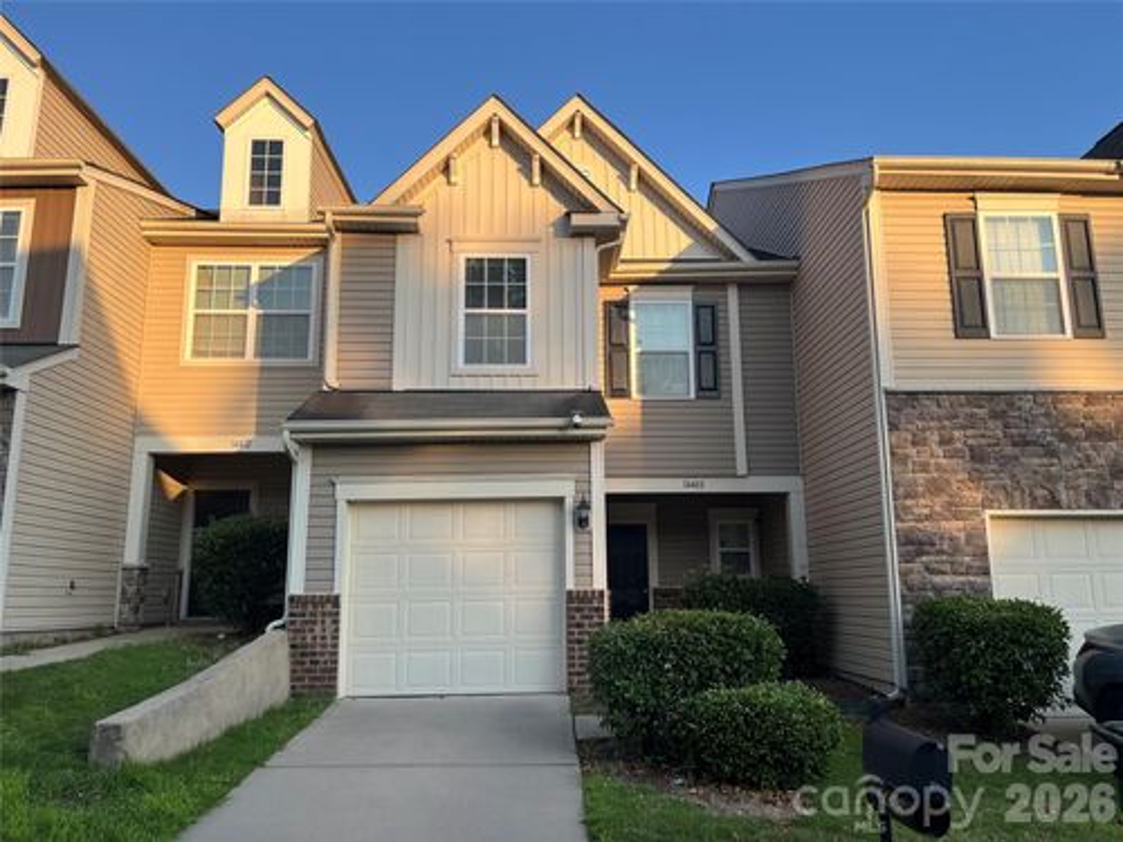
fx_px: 843
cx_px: 562
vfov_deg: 53.1
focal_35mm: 26
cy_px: 421
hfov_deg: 67.3
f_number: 1.6
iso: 50
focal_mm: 5.1
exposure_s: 1/772
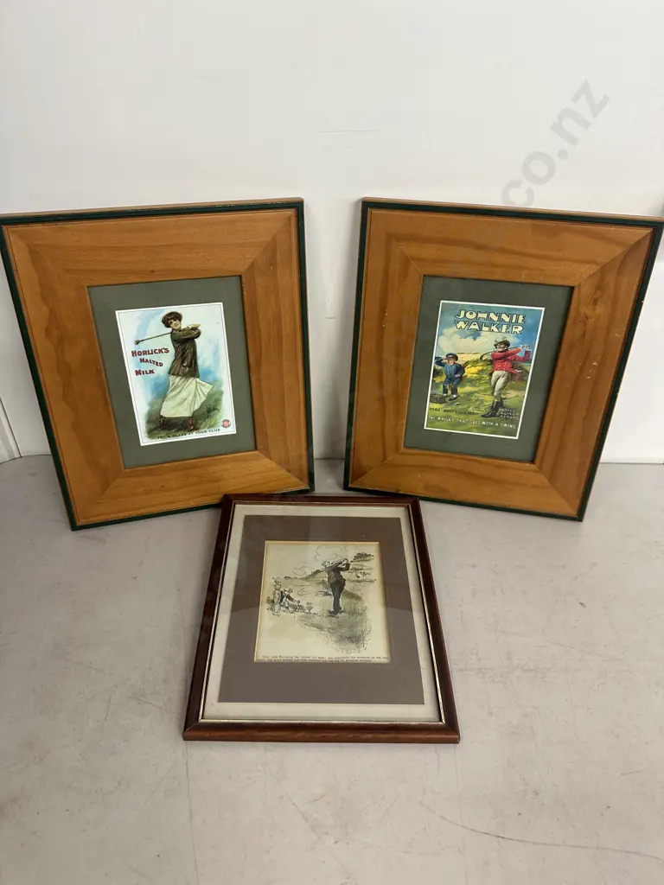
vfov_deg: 71.6
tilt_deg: -37.0
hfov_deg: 56.8
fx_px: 614
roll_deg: -1.3
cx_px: 332
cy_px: 442
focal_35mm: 24
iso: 125
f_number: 1.78
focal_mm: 6.86
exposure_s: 1/50
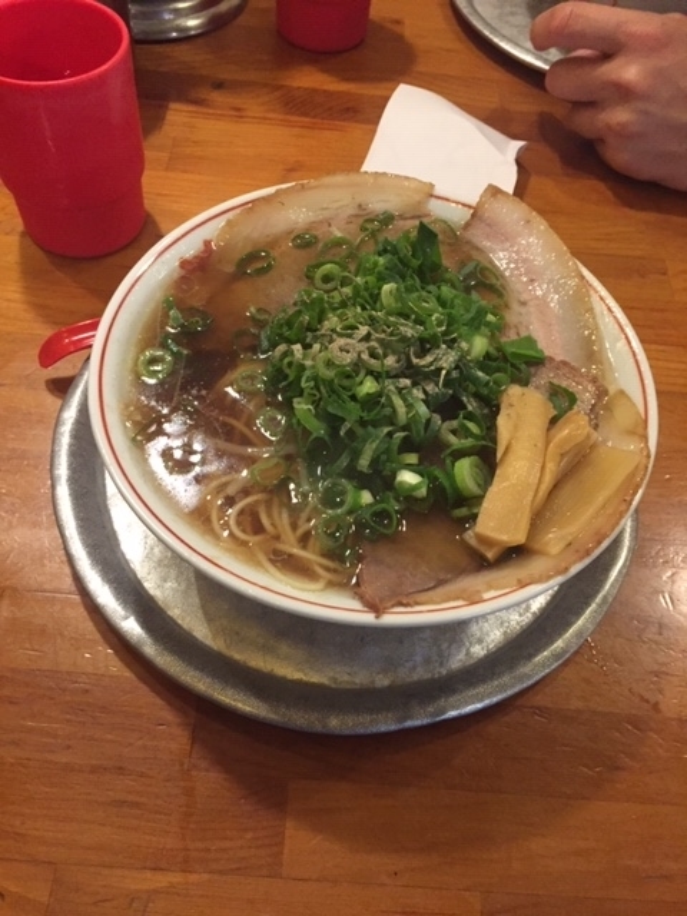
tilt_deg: -57.9
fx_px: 767
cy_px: 458
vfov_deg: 61.7
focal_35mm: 29
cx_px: 344
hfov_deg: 48.2
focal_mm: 4.15
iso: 250
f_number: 2.2
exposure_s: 1/30
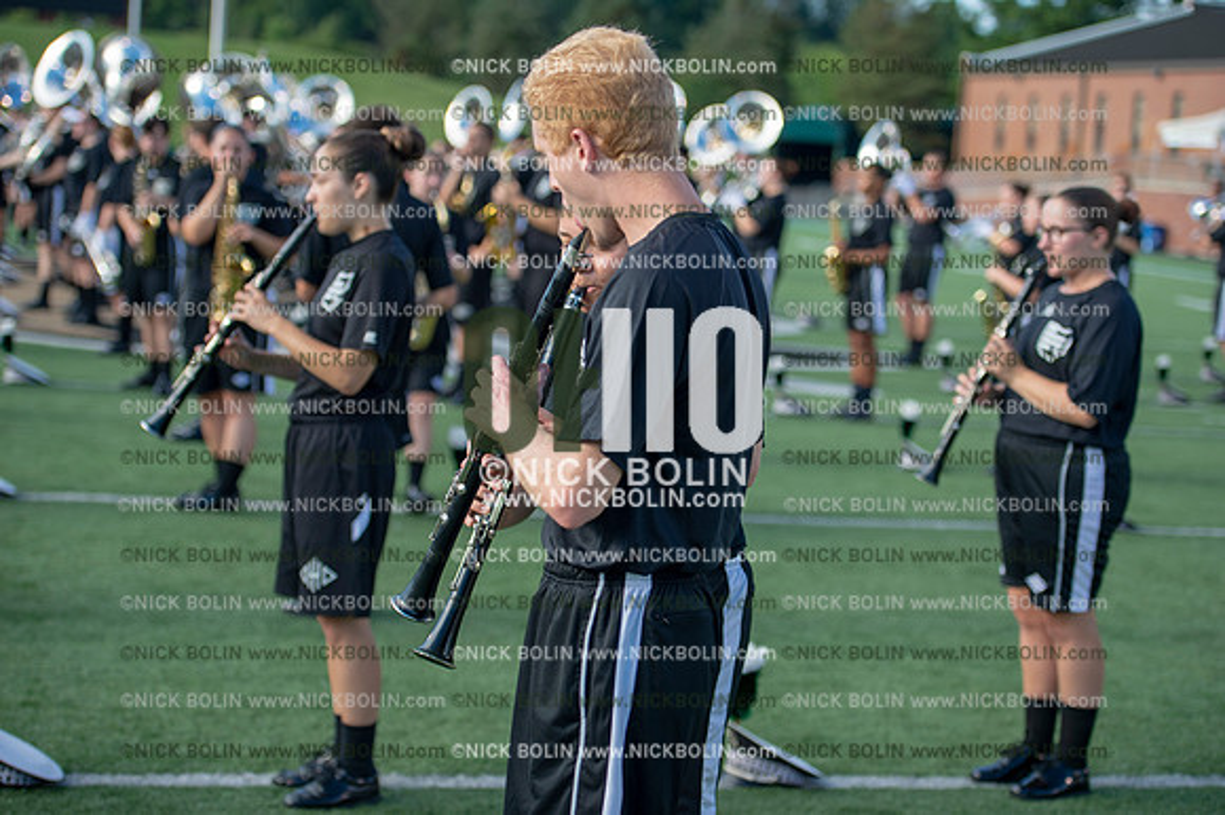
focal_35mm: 70
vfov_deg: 19.4
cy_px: 408
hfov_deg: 28.9
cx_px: 612
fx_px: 2380
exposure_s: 1/1000
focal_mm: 70
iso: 160
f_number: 2.8
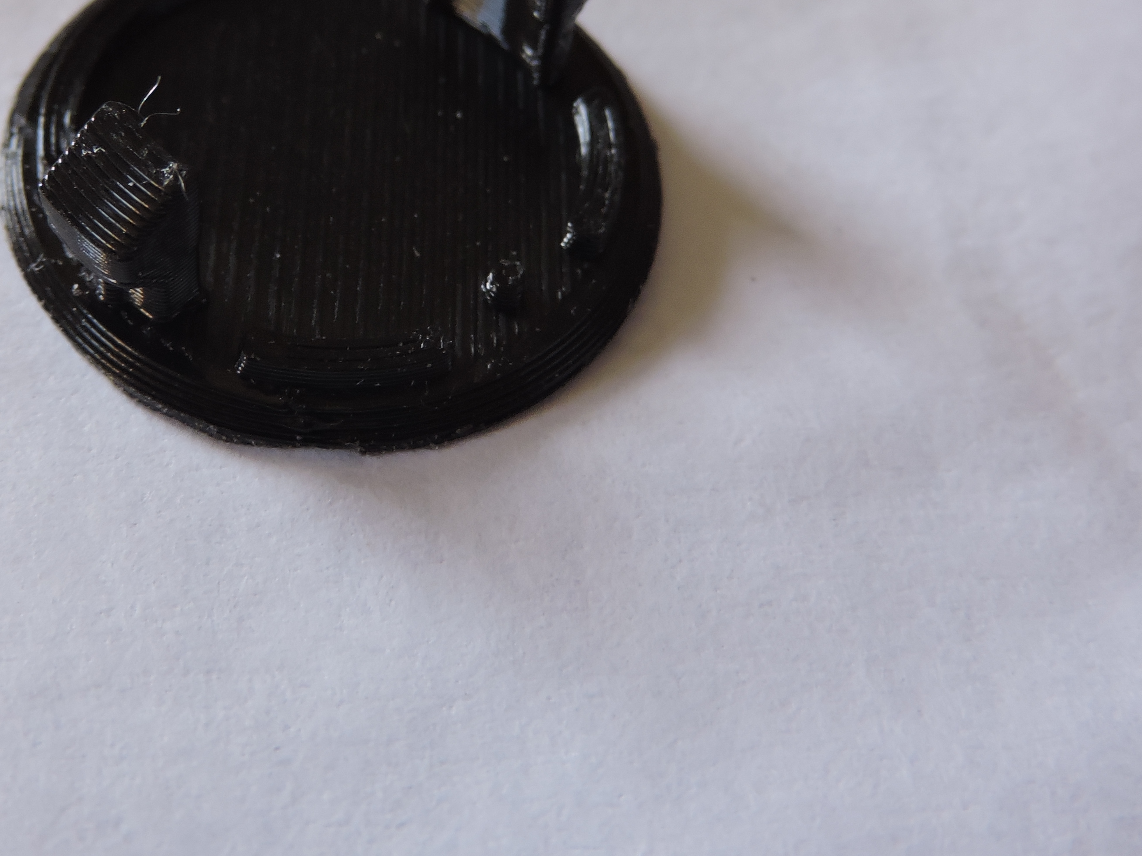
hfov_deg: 30.9
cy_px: 198
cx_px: 356
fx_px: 2046
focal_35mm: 62
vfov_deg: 23.4
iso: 220
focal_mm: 6.2
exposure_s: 1/50
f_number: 3.3
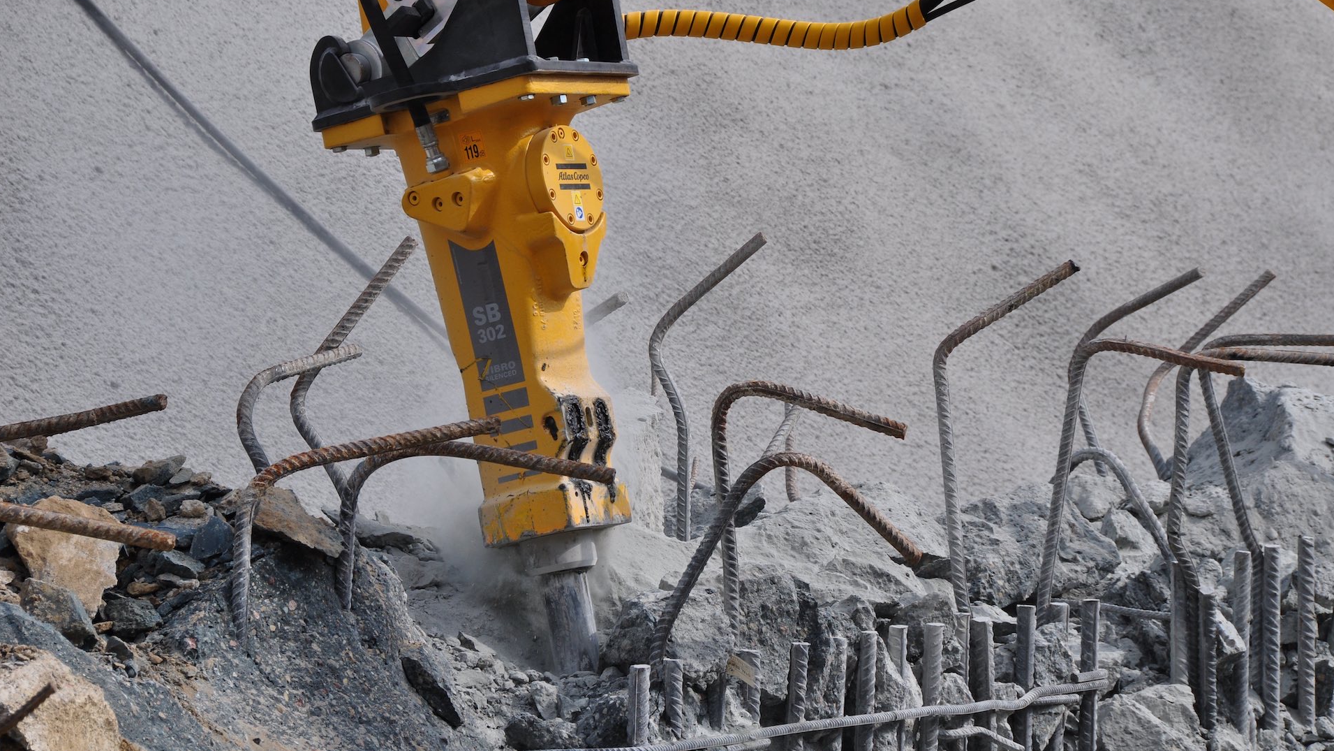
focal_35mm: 166
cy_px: 334
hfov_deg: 13.0
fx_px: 5855
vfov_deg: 7.3
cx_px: 666
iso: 200
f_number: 10
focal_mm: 105
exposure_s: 1/320
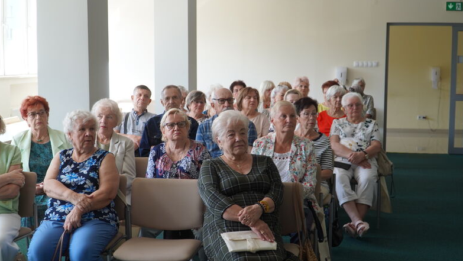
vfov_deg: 25.7
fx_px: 571
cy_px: 136
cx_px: 229
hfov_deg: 44.1
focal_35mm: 47
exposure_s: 1/160
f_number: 4
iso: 400
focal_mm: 29
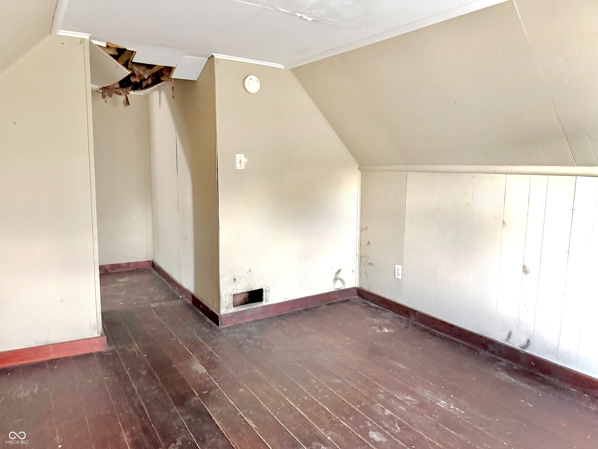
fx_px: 415
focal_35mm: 24
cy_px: 224
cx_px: 299
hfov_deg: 71.6
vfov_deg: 56.8
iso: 800
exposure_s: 1/49
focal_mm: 6.76
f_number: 1.78
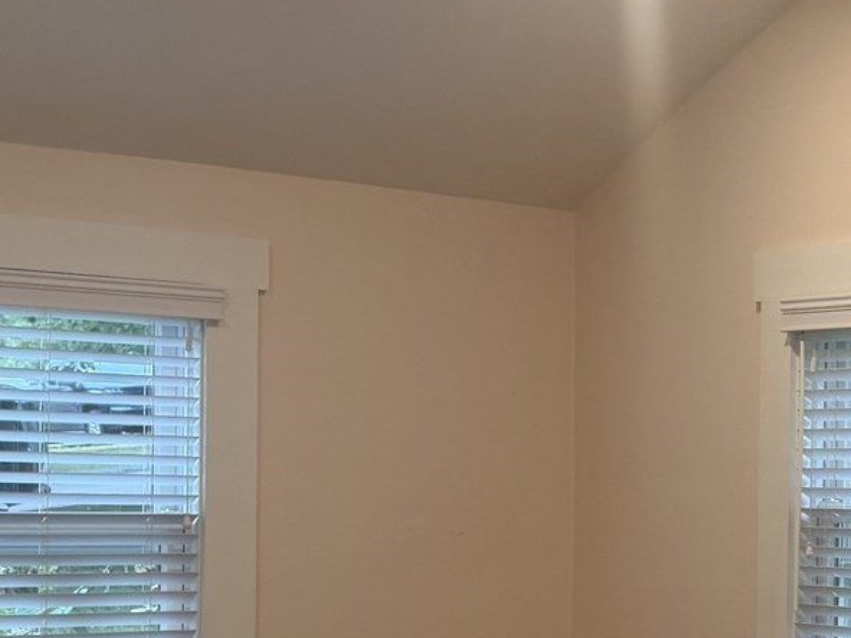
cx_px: 1024
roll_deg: -1.0
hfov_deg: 21.8
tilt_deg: -1.0
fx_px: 2040
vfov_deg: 17.6
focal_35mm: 83
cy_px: 537
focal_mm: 6.76
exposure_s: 1/60
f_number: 1.78
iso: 125
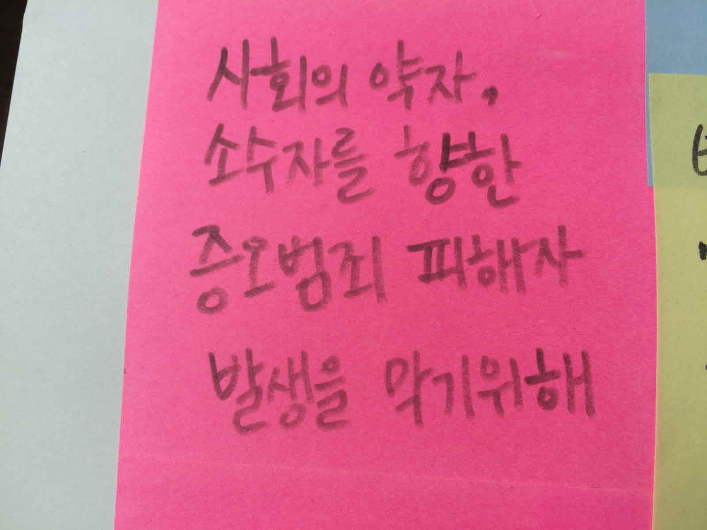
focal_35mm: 29
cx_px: 354
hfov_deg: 61.7
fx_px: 592
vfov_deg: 48.2
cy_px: 265
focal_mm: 4.15
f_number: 2.2
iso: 32
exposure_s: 1/60
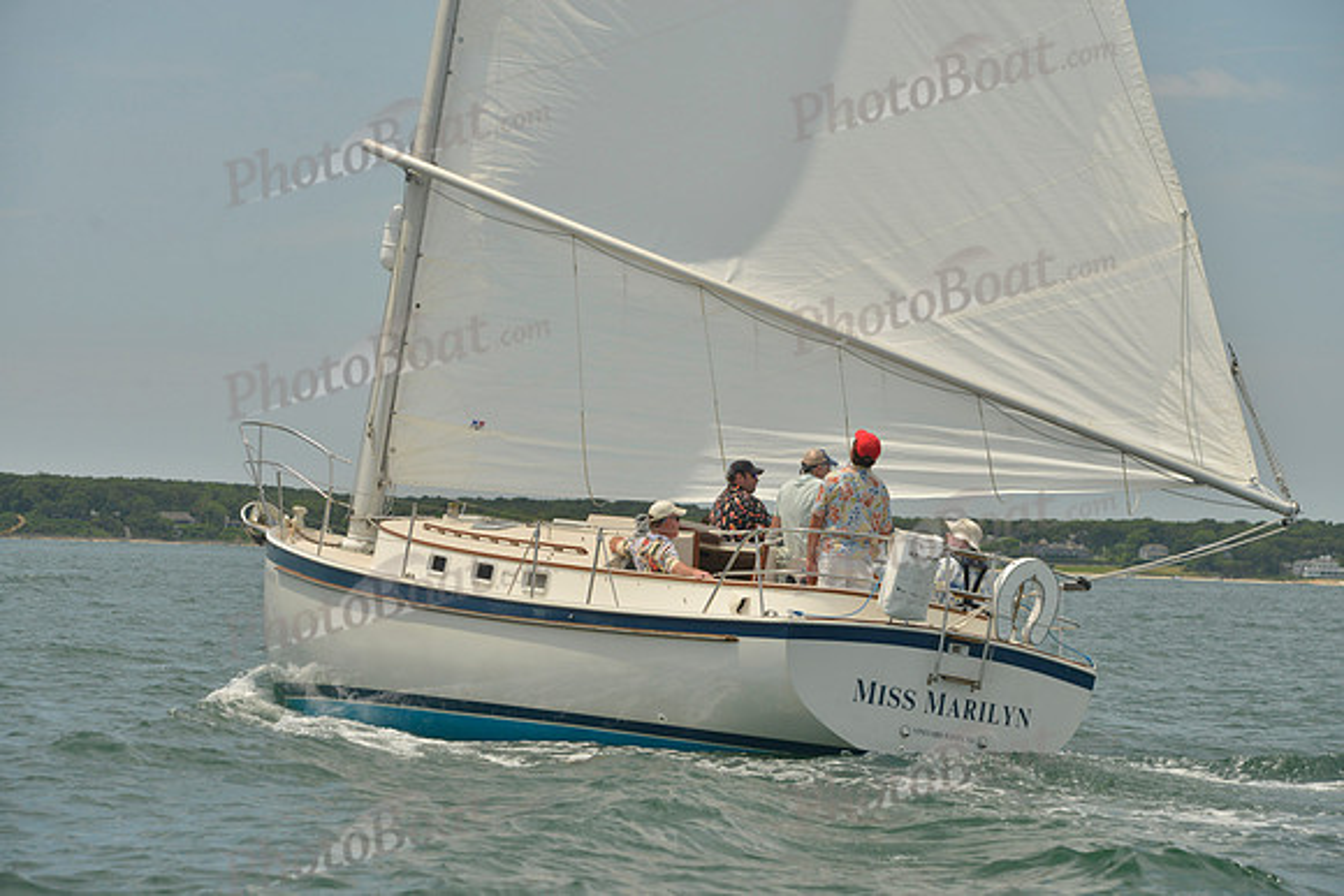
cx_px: 672
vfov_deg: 11.2
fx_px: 4556
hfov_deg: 16.8
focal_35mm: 122
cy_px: 448
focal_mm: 122
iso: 400
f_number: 8
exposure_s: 1/800
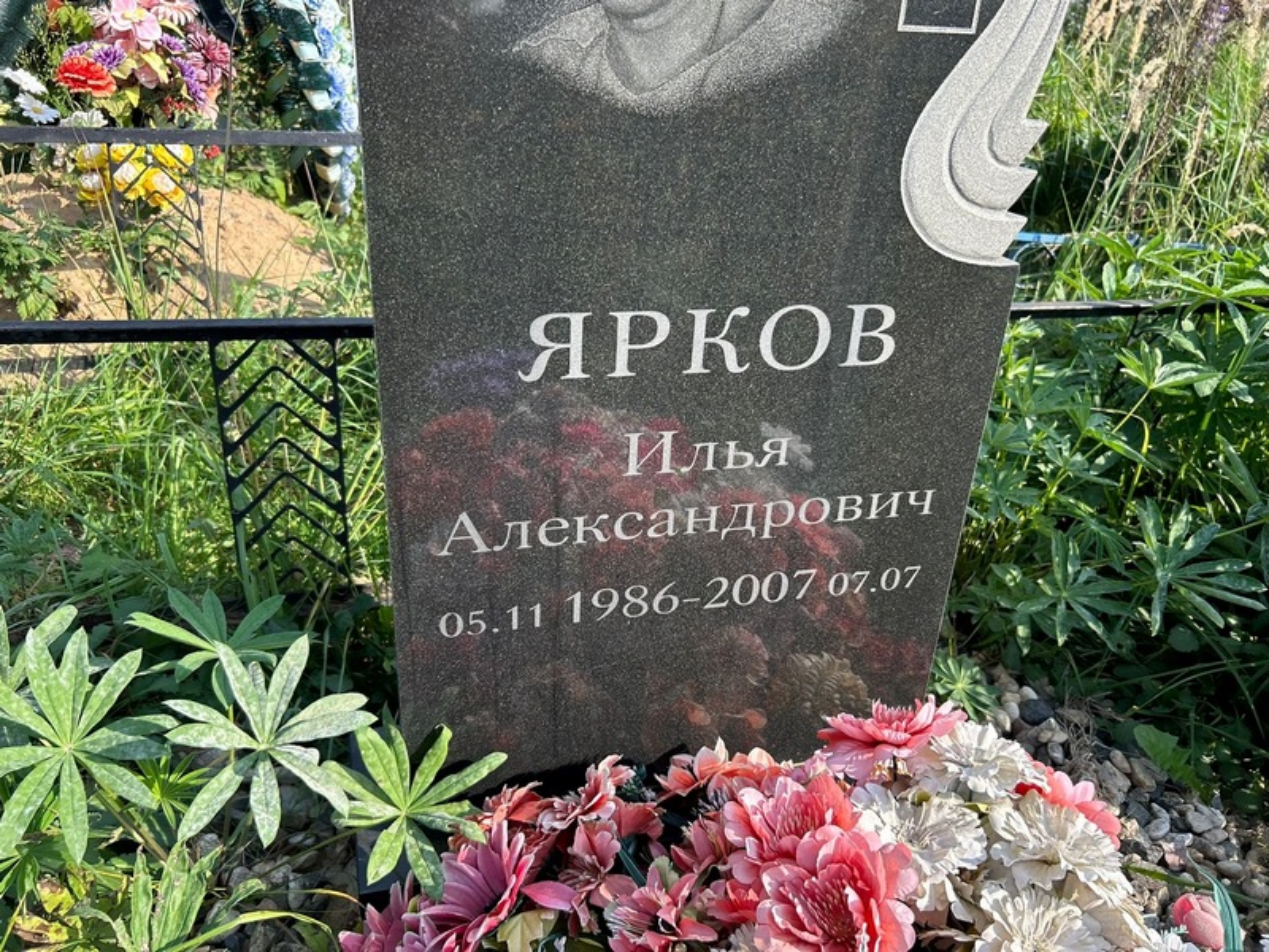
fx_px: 953
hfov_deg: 67.3
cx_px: 634
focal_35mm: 26
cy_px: 476
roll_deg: -0.5
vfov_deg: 53.1
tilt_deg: -28.5
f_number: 1.5
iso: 50
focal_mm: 5.7
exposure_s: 1/949
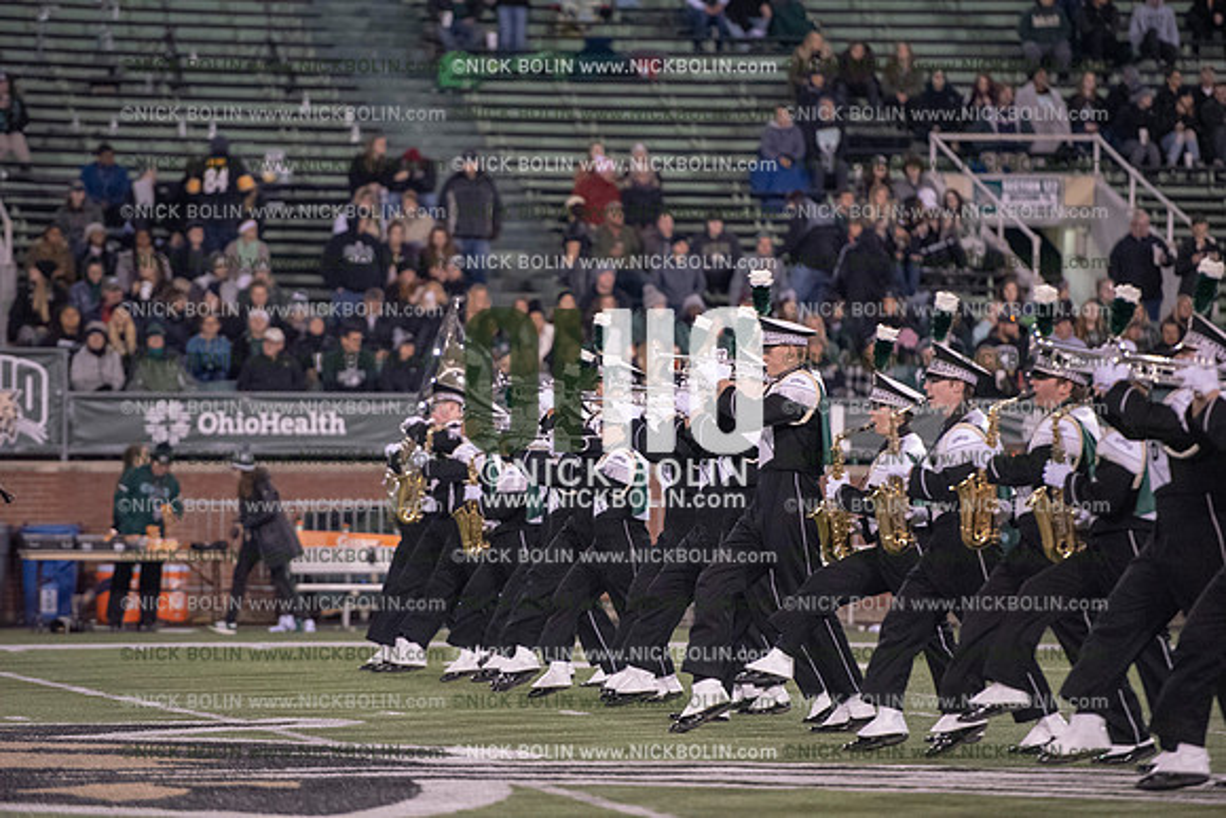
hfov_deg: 10.3
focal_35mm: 200
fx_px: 6812
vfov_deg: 6.9
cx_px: 613
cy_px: 409
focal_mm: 200
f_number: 3.2
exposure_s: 1/1250
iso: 5000
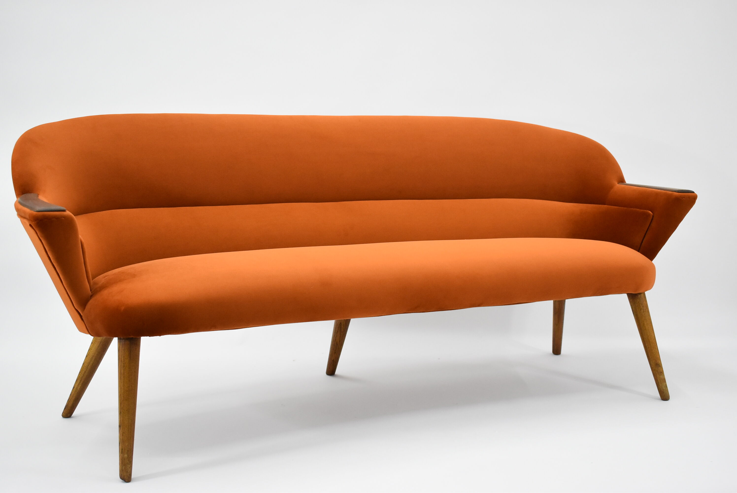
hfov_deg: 43.6
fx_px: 922
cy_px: 246
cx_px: 368
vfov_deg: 29.9
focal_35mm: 45
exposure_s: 1/125
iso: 2000
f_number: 4.2
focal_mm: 30
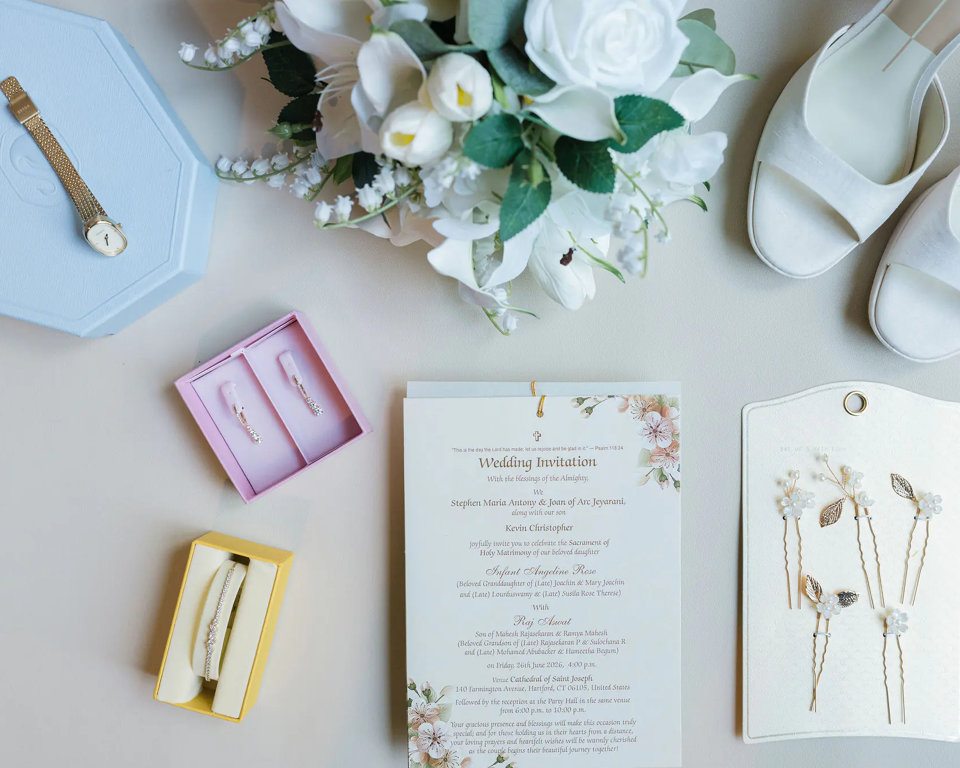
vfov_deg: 34.9
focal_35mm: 43
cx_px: 512
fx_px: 1222
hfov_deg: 42.9
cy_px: 395
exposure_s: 1/125
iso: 1000
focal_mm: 35
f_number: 3.5
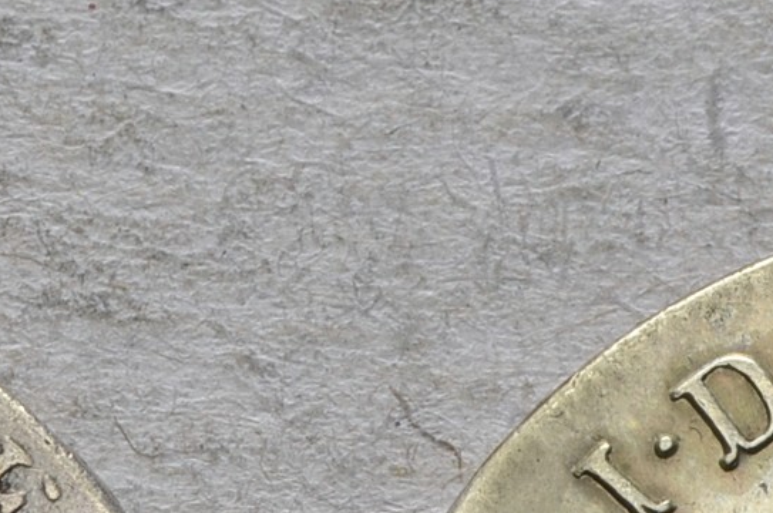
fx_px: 7588
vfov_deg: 3.8
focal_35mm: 354
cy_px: 1072
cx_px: 327
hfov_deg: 5.8
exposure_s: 1/250
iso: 400
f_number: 14
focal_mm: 52
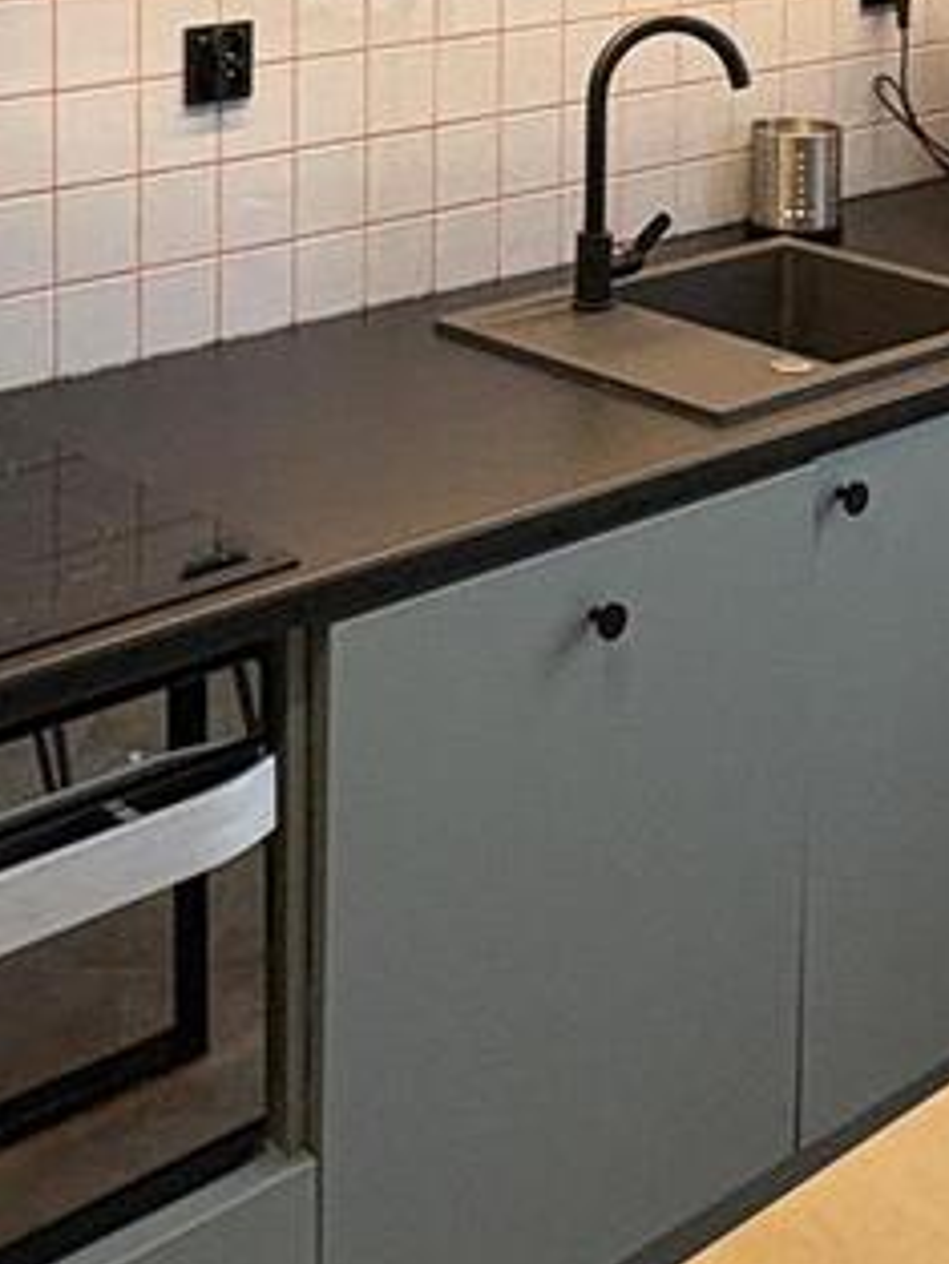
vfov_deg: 26.2
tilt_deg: -3.6
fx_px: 2447
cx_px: 588
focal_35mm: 67
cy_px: -198
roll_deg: -0.2
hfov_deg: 21.9
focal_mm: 2.22
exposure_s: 1/100
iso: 400
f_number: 2.2
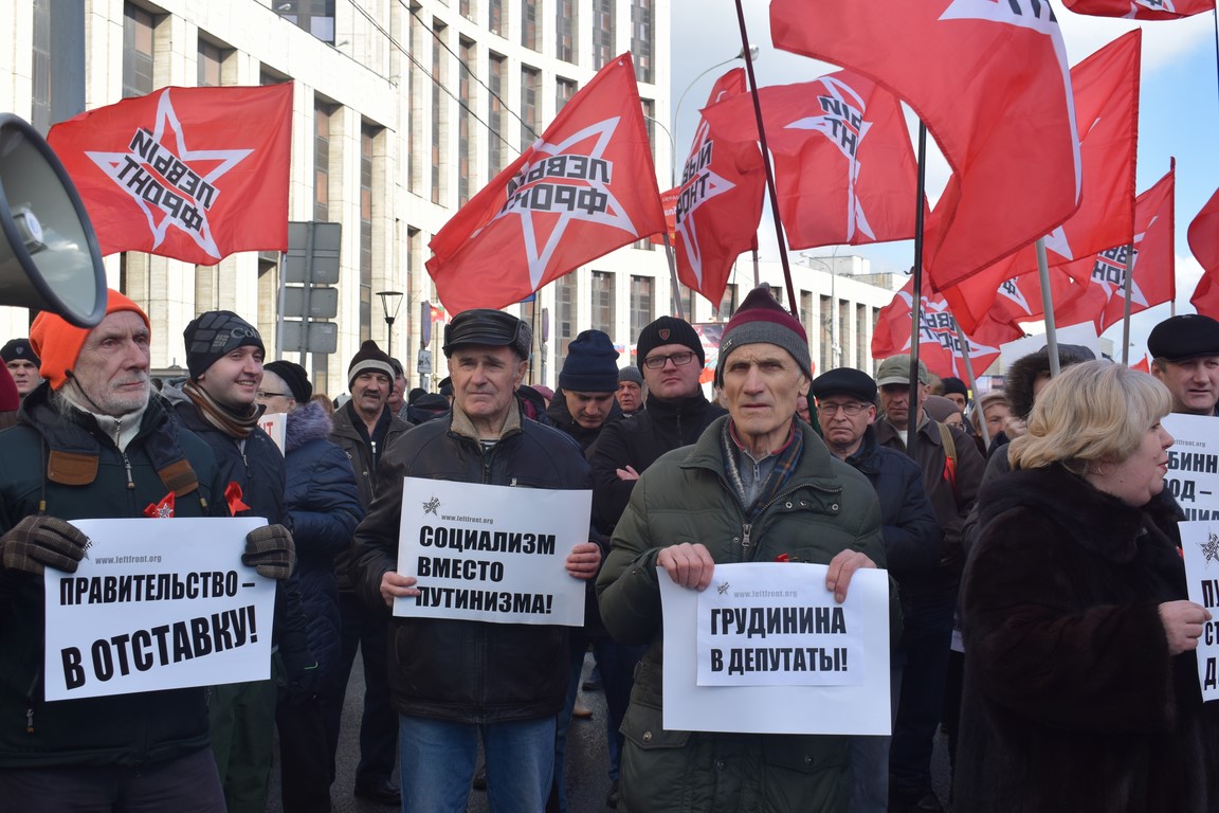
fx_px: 1524
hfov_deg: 43.6
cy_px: 406
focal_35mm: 45
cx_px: 610
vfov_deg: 29.9
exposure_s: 1/320
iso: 200
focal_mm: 30
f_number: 9
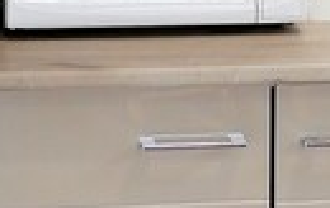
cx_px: 647
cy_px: -133
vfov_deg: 4.6
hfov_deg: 7.1
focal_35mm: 283
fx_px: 2552
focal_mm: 17
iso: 400
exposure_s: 1/60
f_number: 3.8
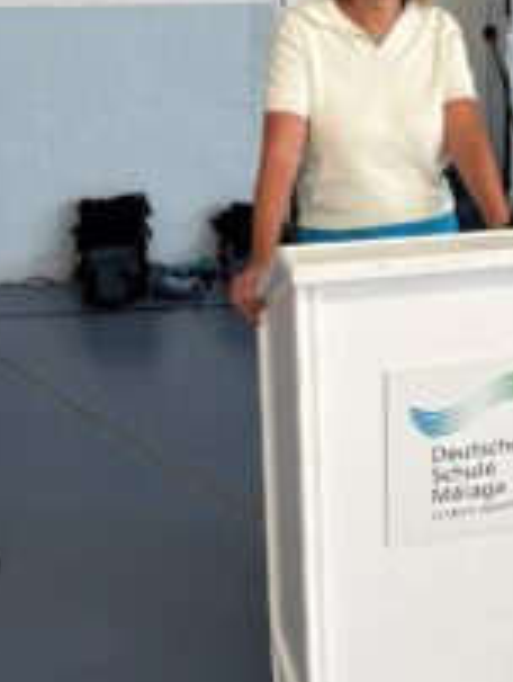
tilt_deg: -13.7
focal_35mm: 54
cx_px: 451
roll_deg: +0.5
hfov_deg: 26.3
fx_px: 1065
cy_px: 257
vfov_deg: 35.3
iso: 80
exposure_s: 1/100
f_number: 1.6
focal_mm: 5.96
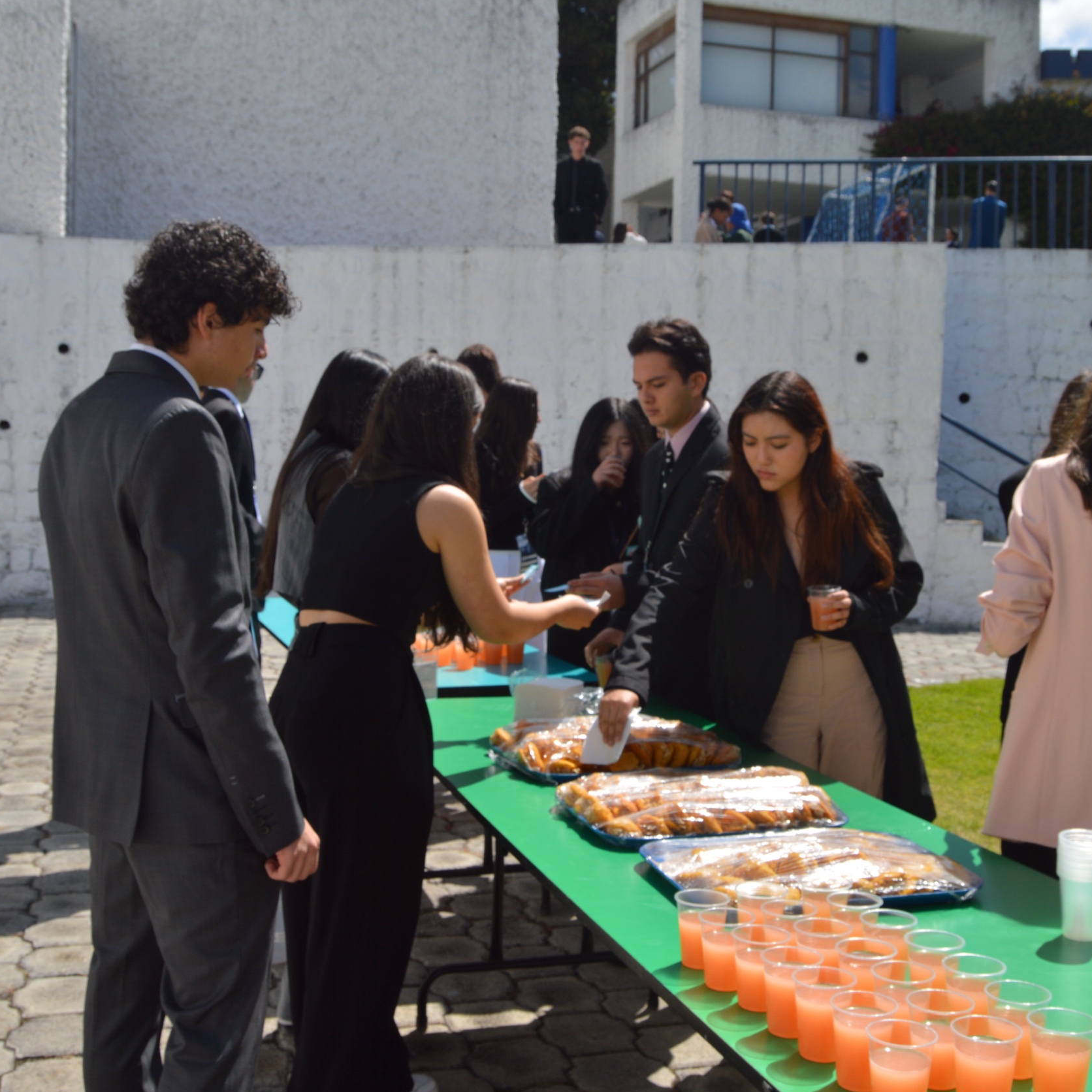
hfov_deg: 42.8
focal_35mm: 39
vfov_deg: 42.8
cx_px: 568
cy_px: 543
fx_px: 1392
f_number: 9
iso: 100
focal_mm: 20
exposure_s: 1/320
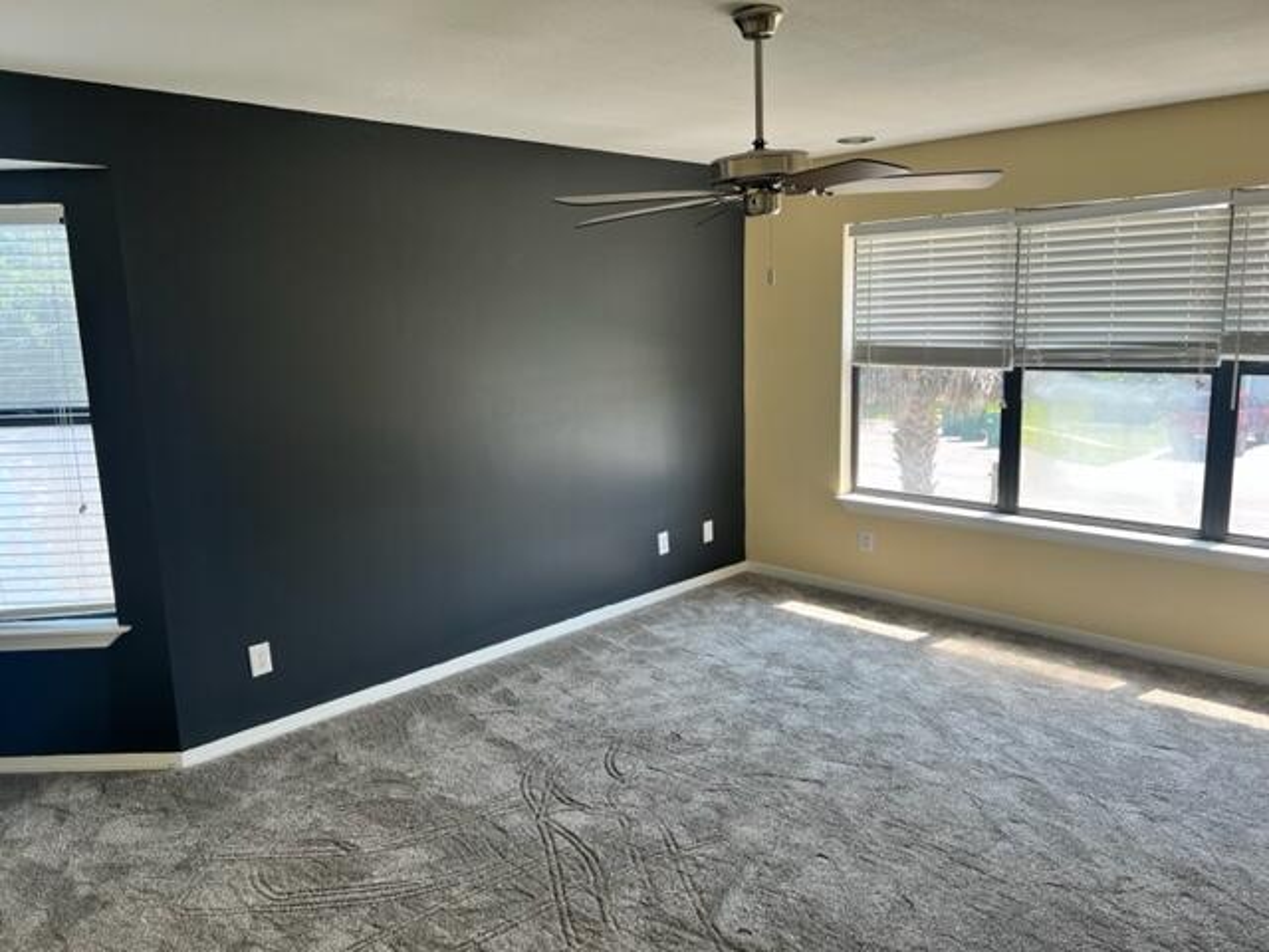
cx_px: 634
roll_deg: +1.8
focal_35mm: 26
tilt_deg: -11.6
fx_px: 953
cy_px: 476
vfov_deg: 53.1
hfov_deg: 67.3
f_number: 1.5
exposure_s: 1/171
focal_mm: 5.7
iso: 40
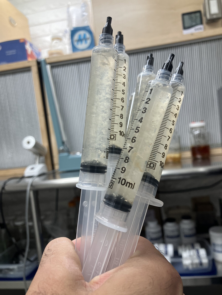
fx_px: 239
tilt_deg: -2.3
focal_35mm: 28
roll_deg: +6.2
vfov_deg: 63.4
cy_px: 148
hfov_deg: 49.7
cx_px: 111
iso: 64
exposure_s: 1/120
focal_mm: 3.99
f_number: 1.8
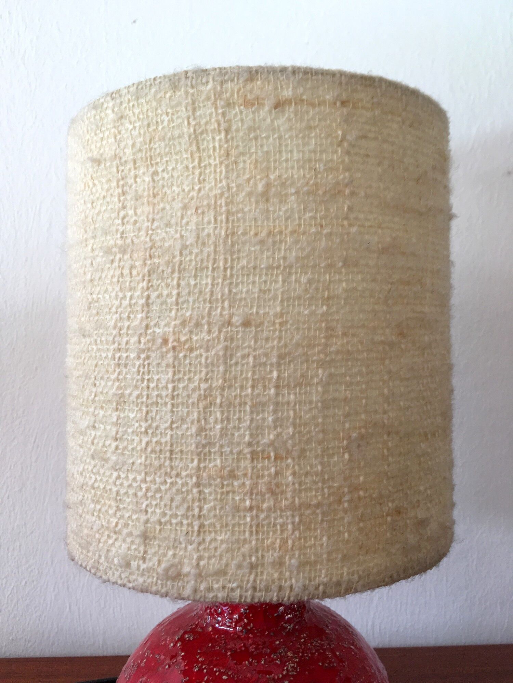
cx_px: 256
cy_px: 342
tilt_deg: -0.1
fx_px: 573
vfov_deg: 61.7
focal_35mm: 29
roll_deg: -1.0
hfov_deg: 48.2
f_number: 2.2
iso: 40
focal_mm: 4.15
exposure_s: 1/100
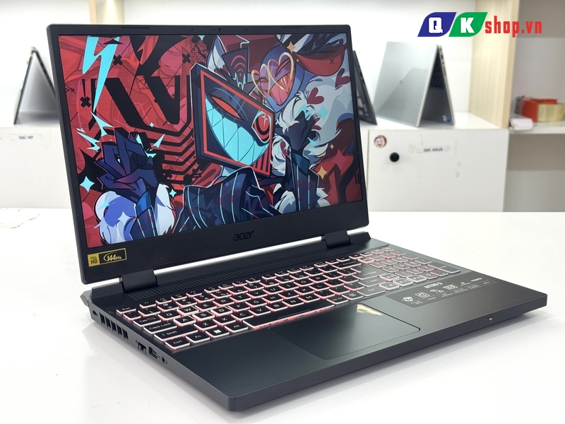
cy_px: 212
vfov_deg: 30.3
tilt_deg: -14.3
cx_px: 282
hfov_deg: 39.7
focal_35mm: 48
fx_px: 783
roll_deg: +0.7
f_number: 1.78
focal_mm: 6.76
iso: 80
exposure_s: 1/100
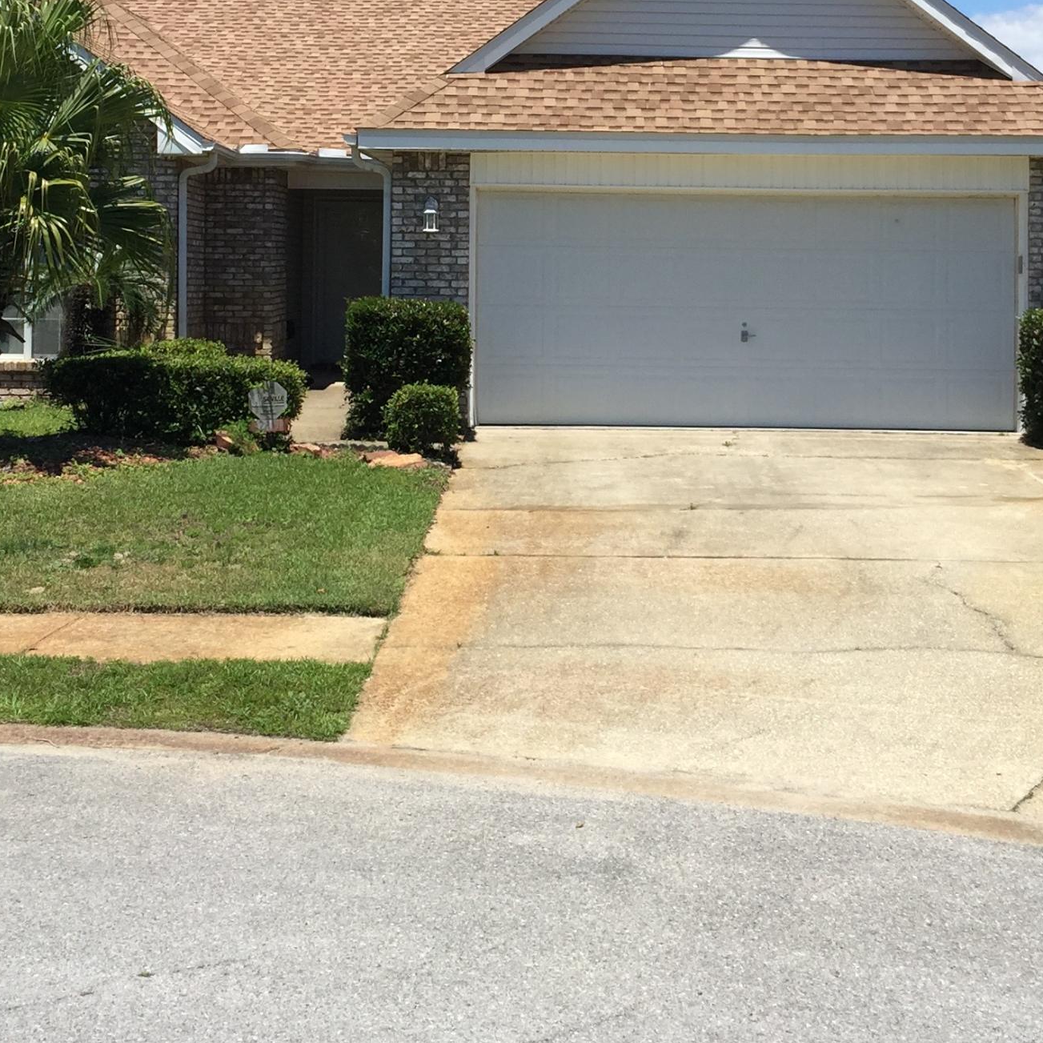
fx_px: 2011
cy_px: 258
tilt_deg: -0.2
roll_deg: -2.1
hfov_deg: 29.1
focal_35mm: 59
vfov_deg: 28.6
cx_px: 543
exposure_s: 1/1980
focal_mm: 4.15
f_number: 2.2
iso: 32
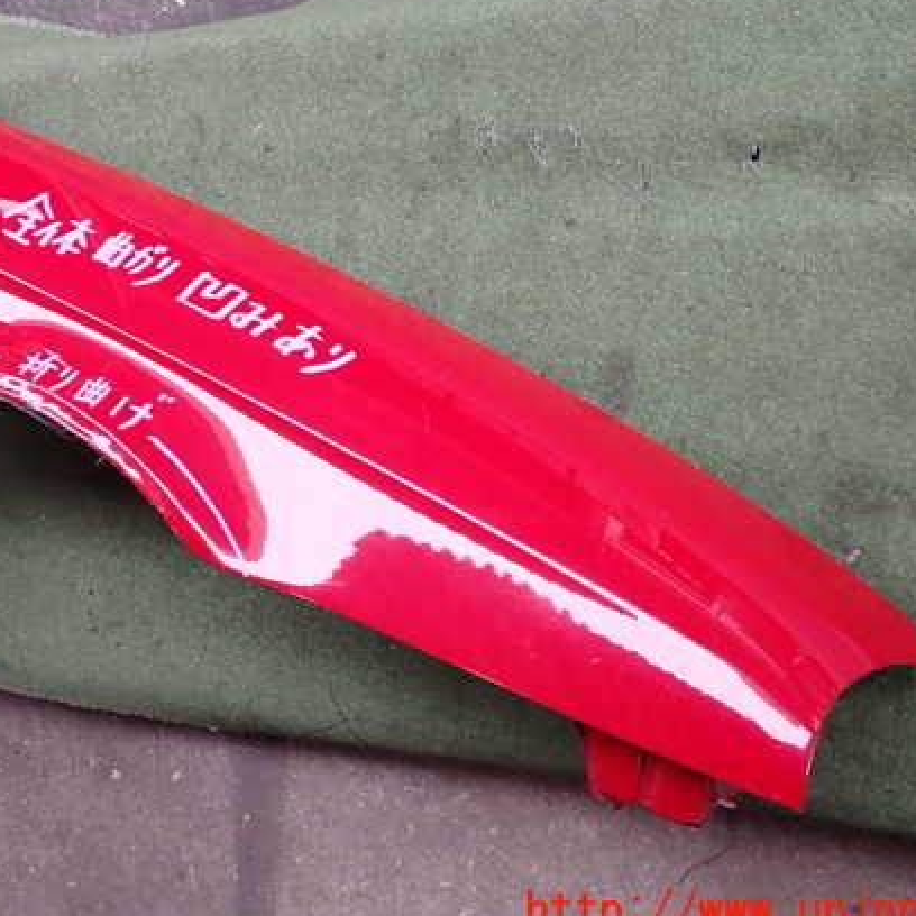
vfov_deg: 42.8
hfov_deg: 42.6
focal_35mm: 39
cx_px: 359
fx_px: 1168
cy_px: 436
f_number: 2.3
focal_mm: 5.4
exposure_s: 1/160
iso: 100
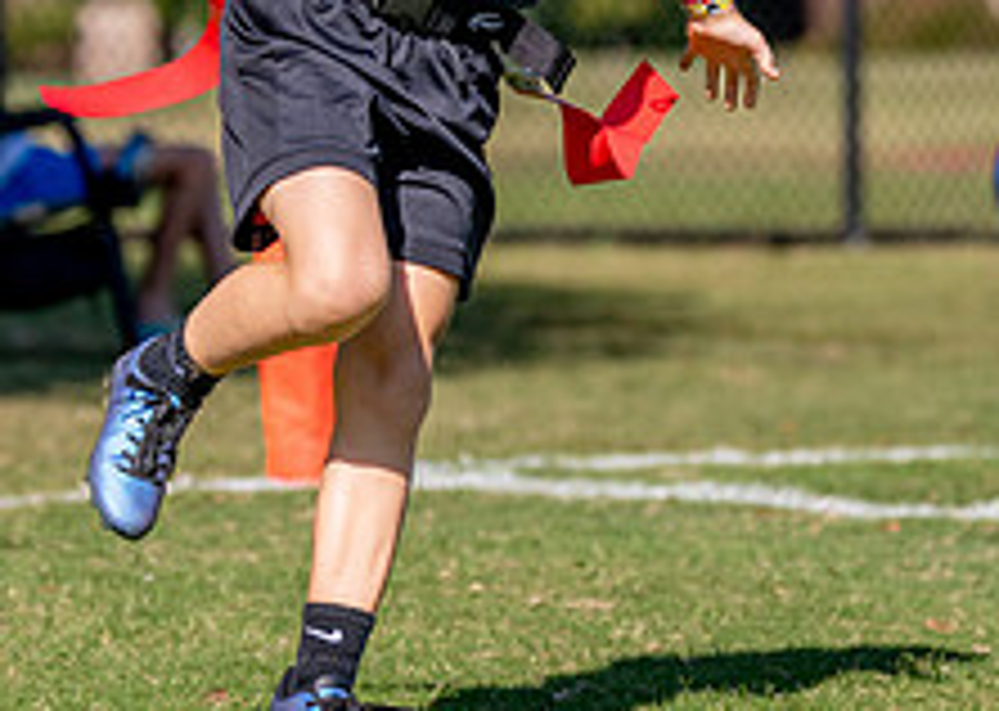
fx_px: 8756
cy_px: -81
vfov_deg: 4.6
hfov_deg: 6.5
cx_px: 473
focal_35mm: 309
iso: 250
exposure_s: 1/5000
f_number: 2.8
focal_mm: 100
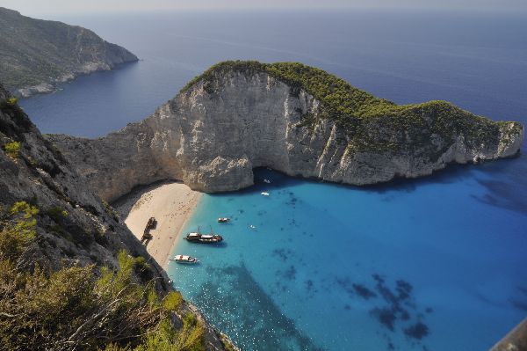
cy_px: 176
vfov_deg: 69.6
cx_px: 264
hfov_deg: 92.5
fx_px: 252
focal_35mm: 17
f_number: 10
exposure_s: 1/160
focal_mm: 11.5
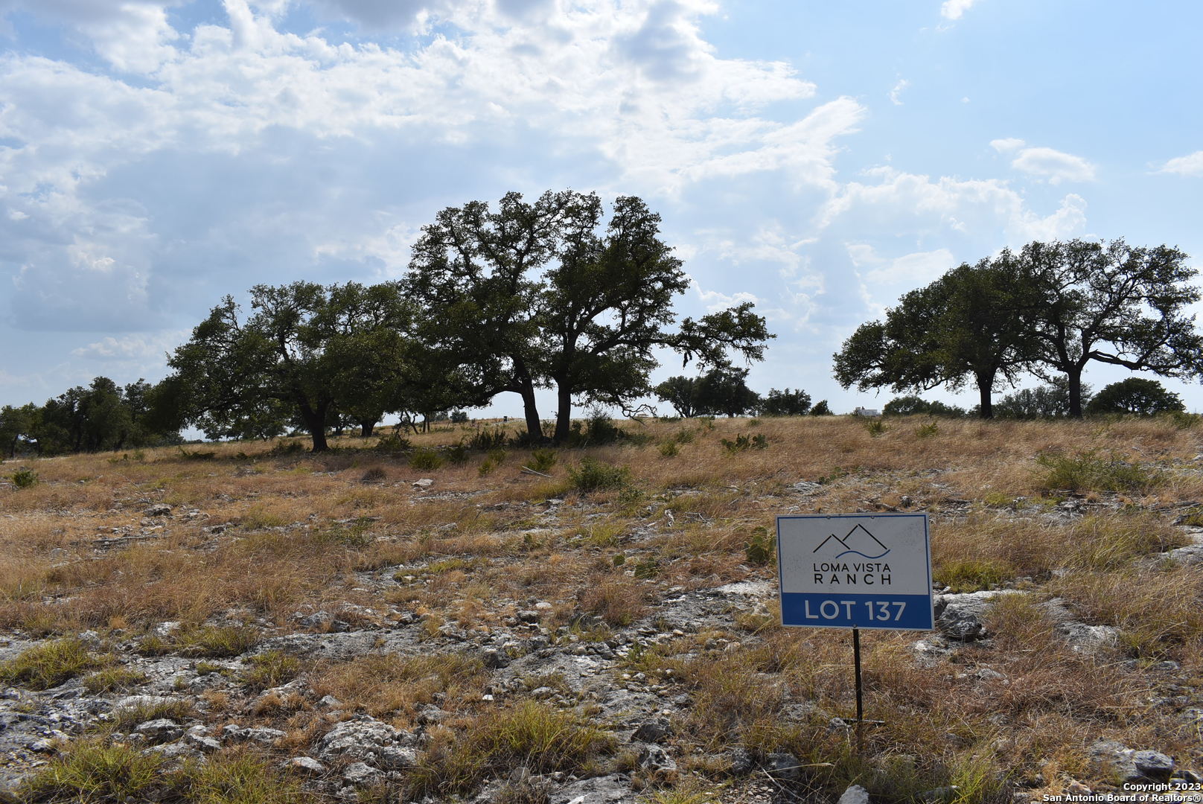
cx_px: 602
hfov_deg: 67.3
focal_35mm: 27
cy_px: 402
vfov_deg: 48.0
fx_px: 903
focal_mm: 18
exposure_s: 1/500
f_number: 11
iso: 100
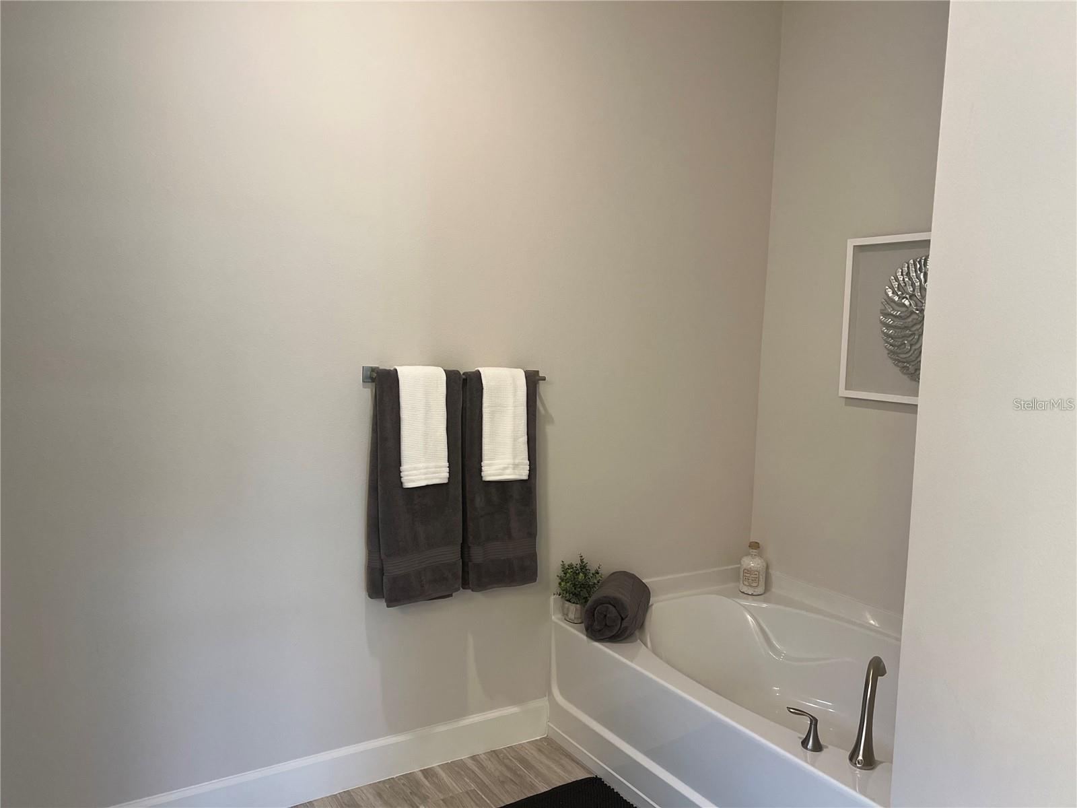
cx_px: 538
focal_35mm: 26
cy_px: 404
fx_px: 809
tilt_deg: -4.9
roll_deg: -2.1
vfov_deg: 53.1
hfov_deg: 67.3
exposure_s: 1/120
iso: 125
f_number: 1.5
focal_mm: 5.7
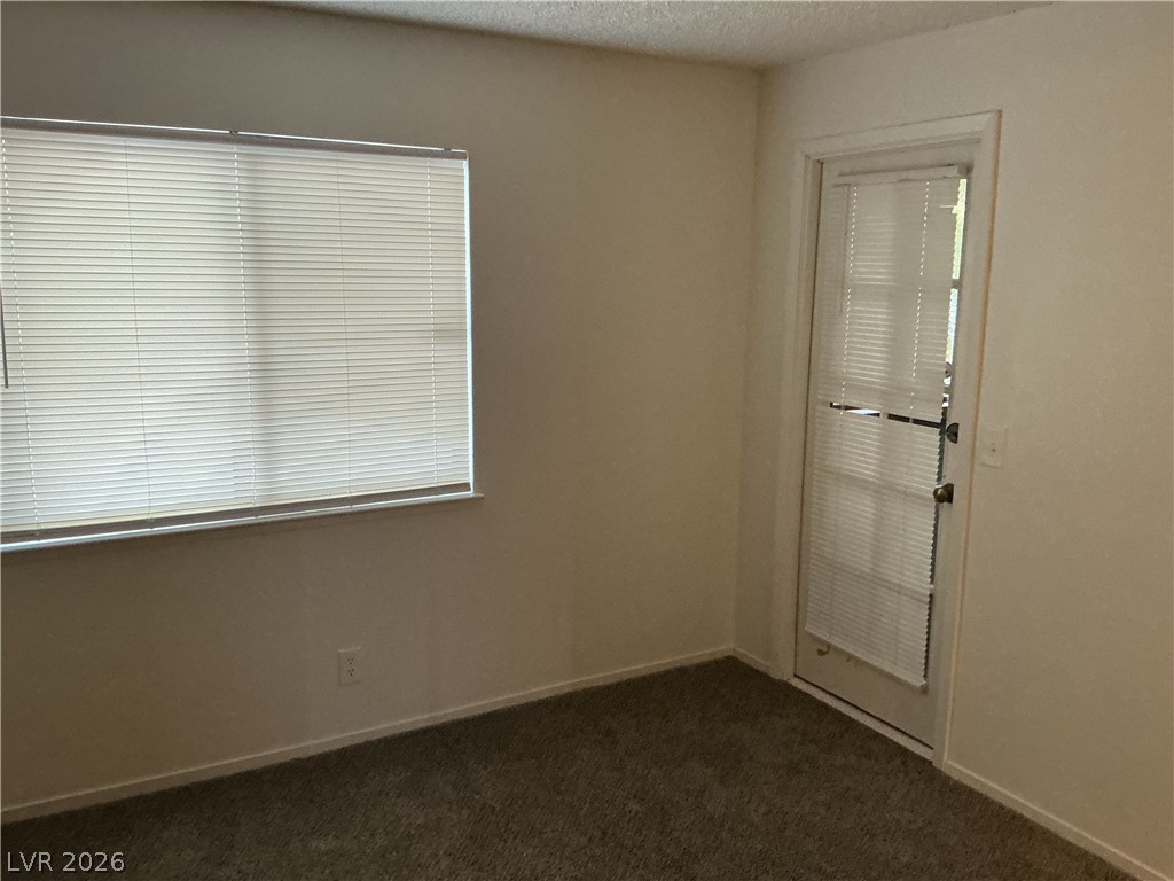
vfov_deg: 48.2
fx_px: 984
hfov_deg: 61.7
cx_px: 587
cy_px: 440
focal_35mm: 29
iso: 200
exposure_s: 1/60
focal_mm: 3
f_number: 1.8
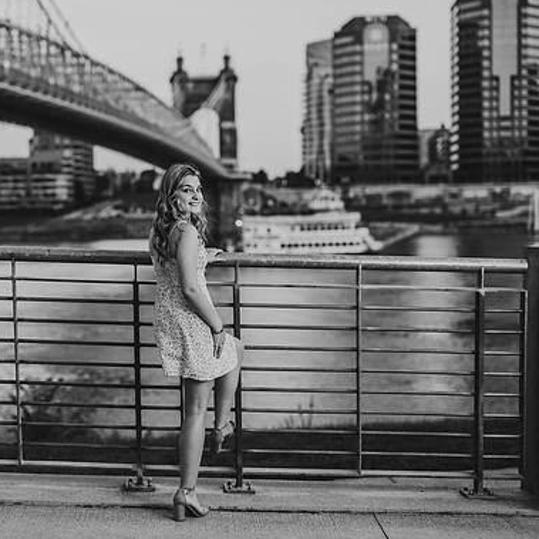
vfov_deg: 26.5
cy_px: 270
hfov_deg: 26.2
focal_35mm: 65
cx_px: 144
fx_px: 1145
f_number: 1.8
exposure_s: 1/320
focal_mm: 50
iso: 125
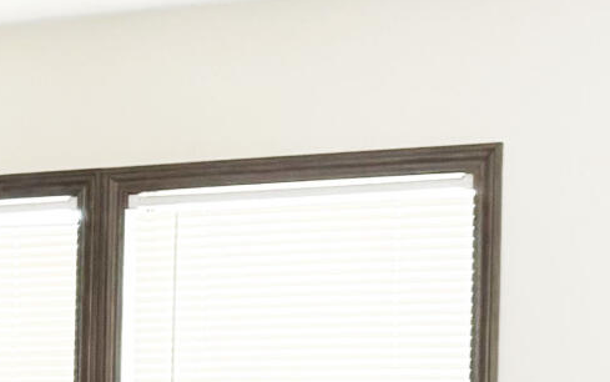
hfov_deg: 11.2
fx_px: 2811
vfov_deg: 7.6
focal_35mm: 169
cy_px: 652
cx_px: -603
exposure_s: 1/120
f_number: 1.6
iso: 160
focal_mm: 5.96
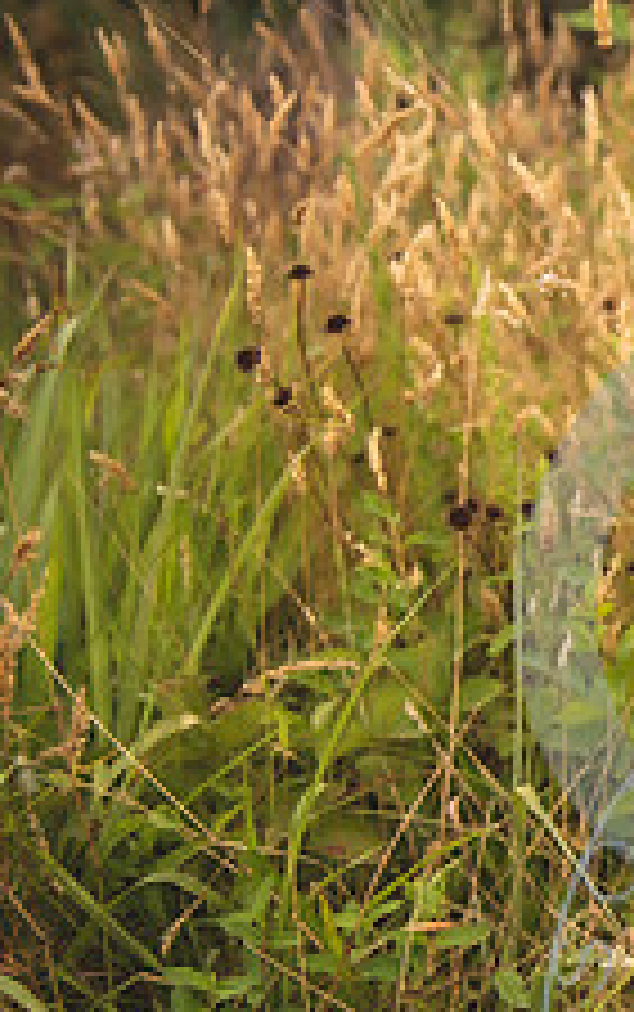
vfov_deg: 24.5
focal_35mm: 84
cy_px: 668
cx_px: 1228
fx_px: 2318
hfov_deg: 13.5
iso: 100
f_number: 2.8
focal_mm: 32
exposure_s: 1/640
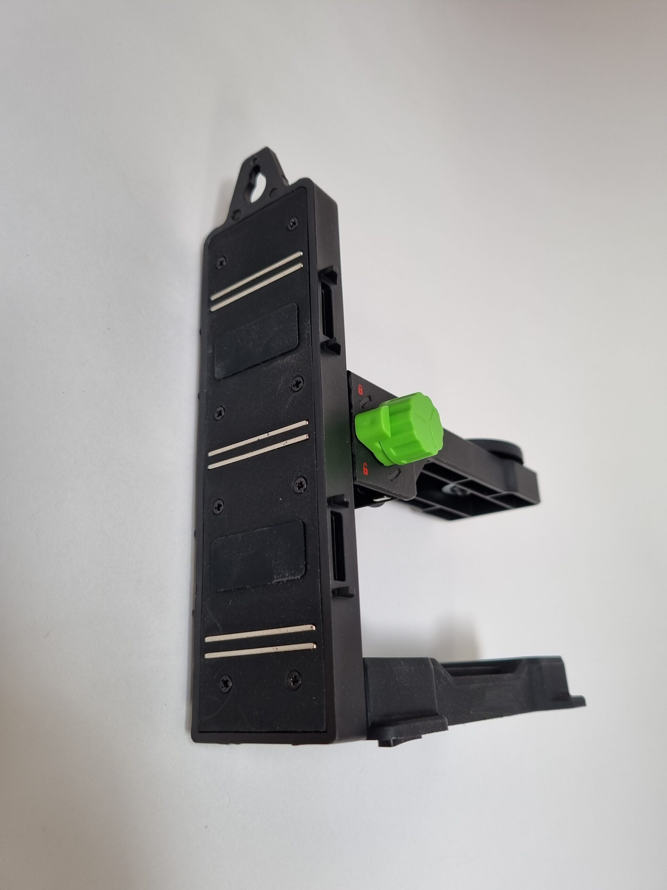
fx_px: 668
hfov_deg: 53.1
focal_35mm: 26
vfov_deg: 67.3
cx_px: 334
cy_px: 445
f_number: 1.8
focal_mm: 5.4
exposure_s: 1/125
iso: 50
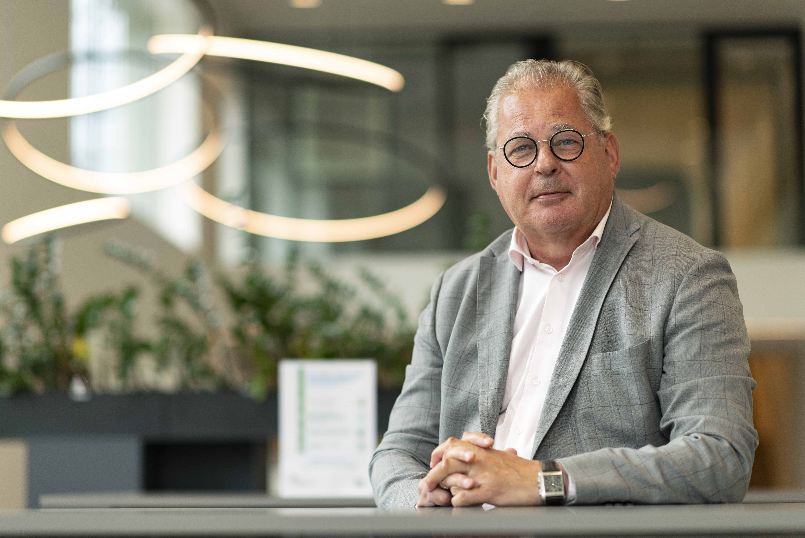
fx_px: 1902
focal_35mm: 85
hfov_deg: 23.9
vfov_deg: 16.1
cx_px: 402
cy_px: 269
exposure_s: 1/640
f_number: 1.8
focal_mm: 85
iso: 400
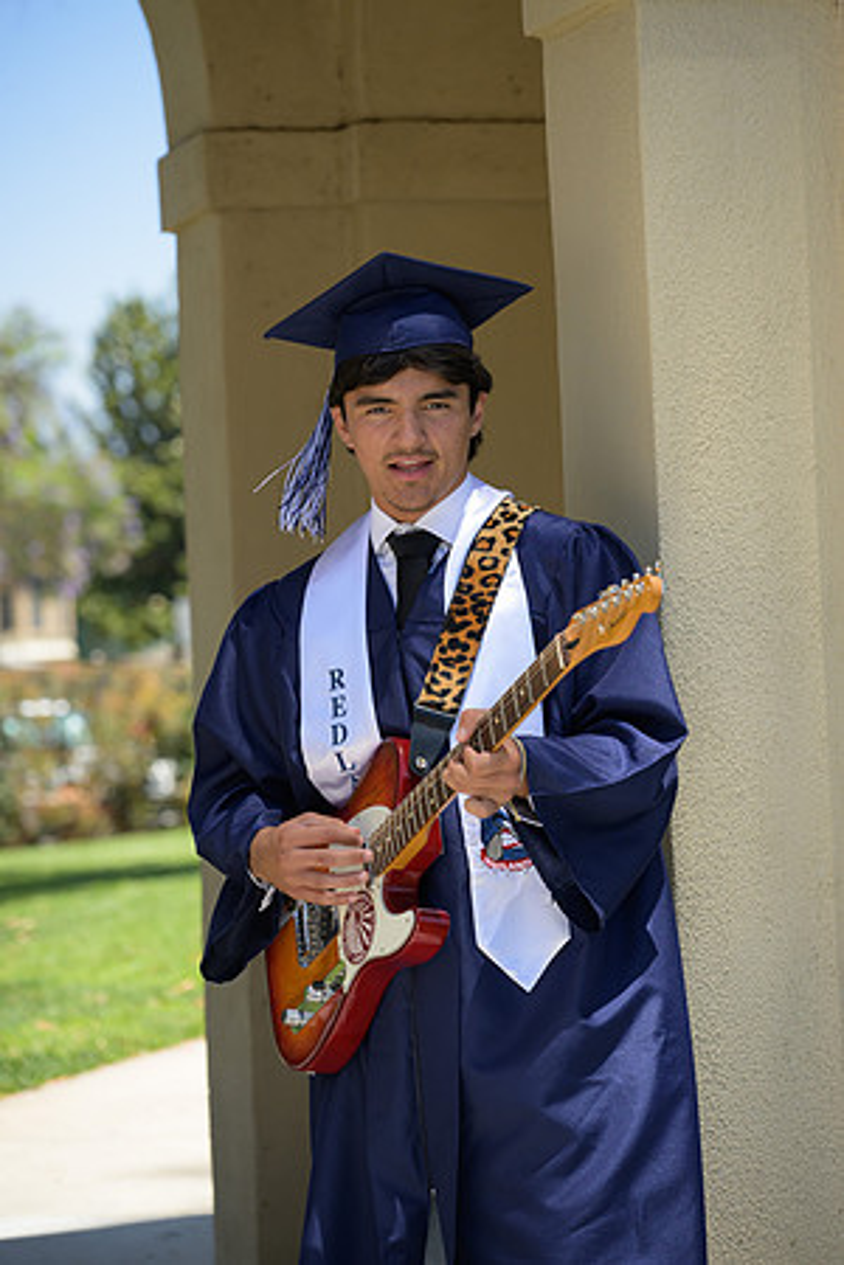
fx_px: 3481
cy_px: 632
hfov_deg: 13.8
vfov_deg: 20.6
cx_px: 422
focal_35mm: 99
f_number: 4
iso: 800
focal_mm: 99
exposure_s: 1/3200
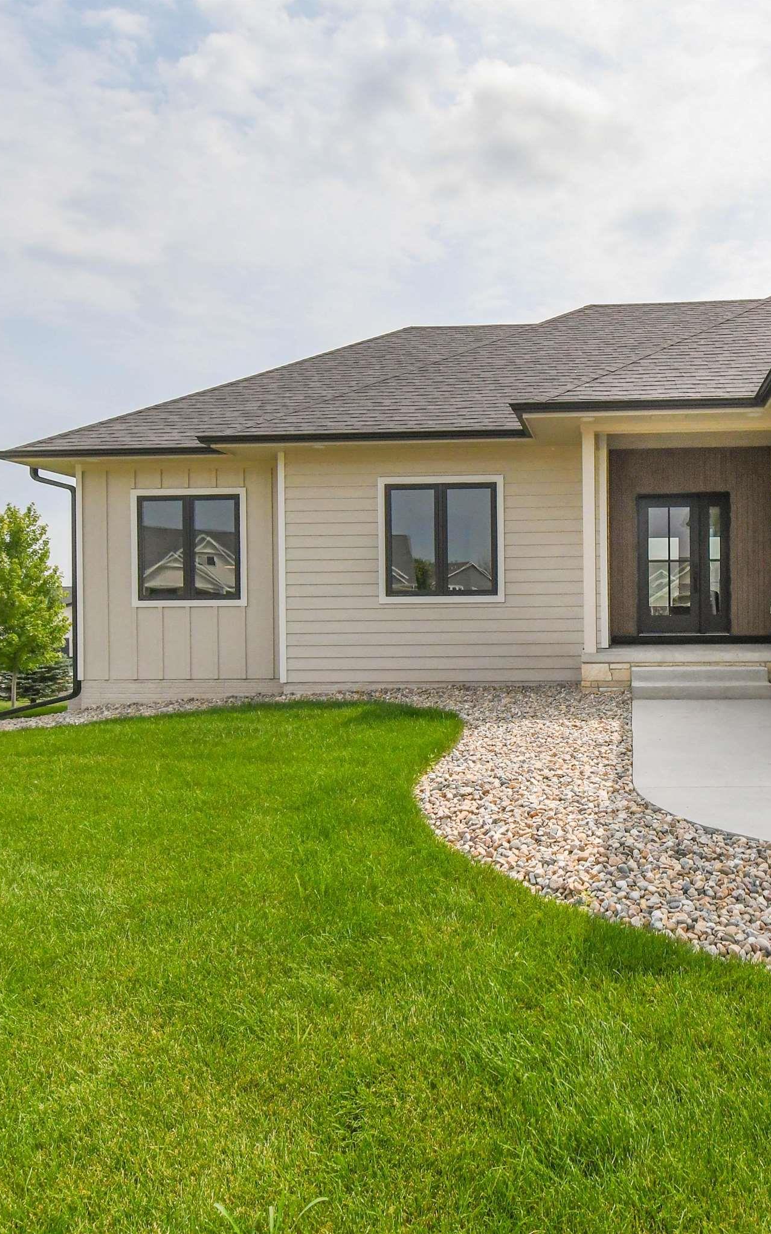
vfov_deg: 77.2
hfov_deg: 50.6
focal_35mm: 23
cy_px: 616
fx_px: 773
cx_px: 584
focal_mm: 10
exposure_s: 1/8000
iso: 1250
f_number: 7.1
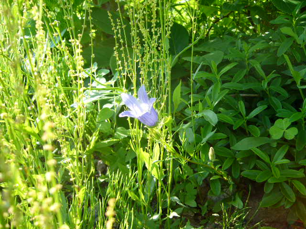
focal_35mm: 35
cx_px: 153
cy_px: 114
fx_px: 309
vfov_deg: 40.7
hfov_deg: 52.6
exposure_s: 1/125
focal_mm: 5.8
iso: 80
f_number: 2.8
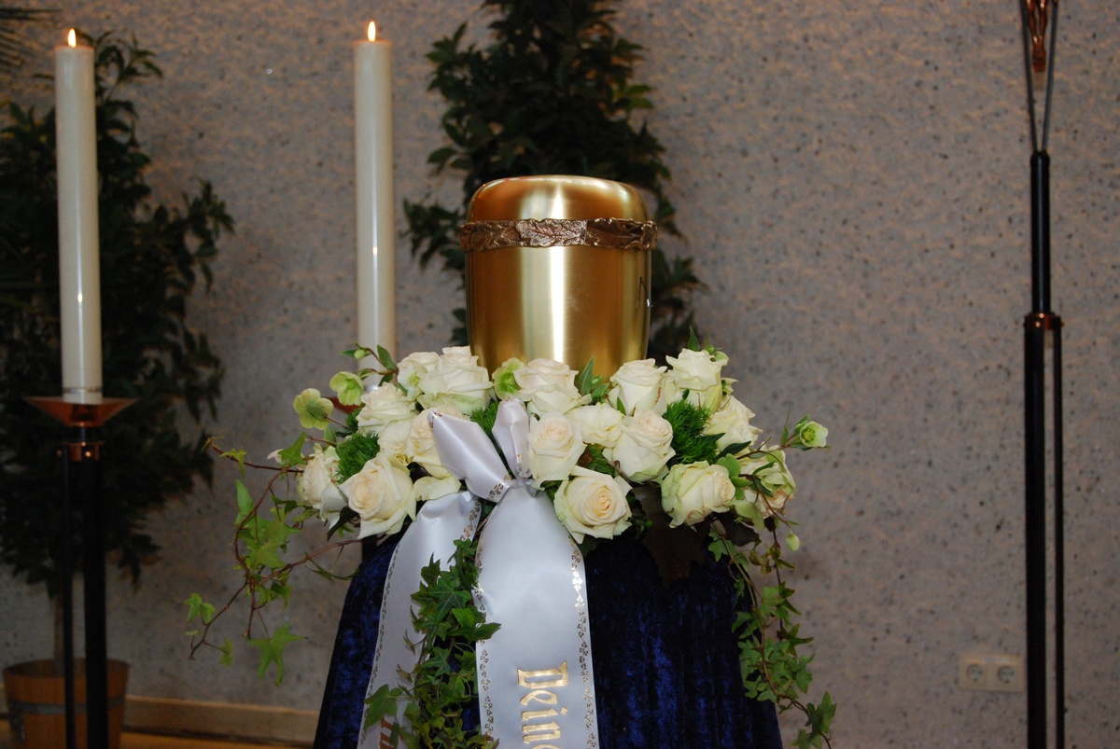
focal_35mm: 68
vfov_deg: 20.2
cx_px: 560
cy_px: 374
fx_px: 2102
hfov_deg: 29.8
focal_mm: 45
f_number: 5.3
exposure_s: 1/60
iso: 1000
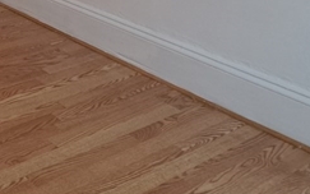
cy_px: -124
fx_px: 490
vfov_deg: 18.8
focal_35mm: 58
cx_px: -115
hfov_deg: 27.7
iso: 64
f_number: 2.2
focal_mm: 1.74
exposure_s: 1/40
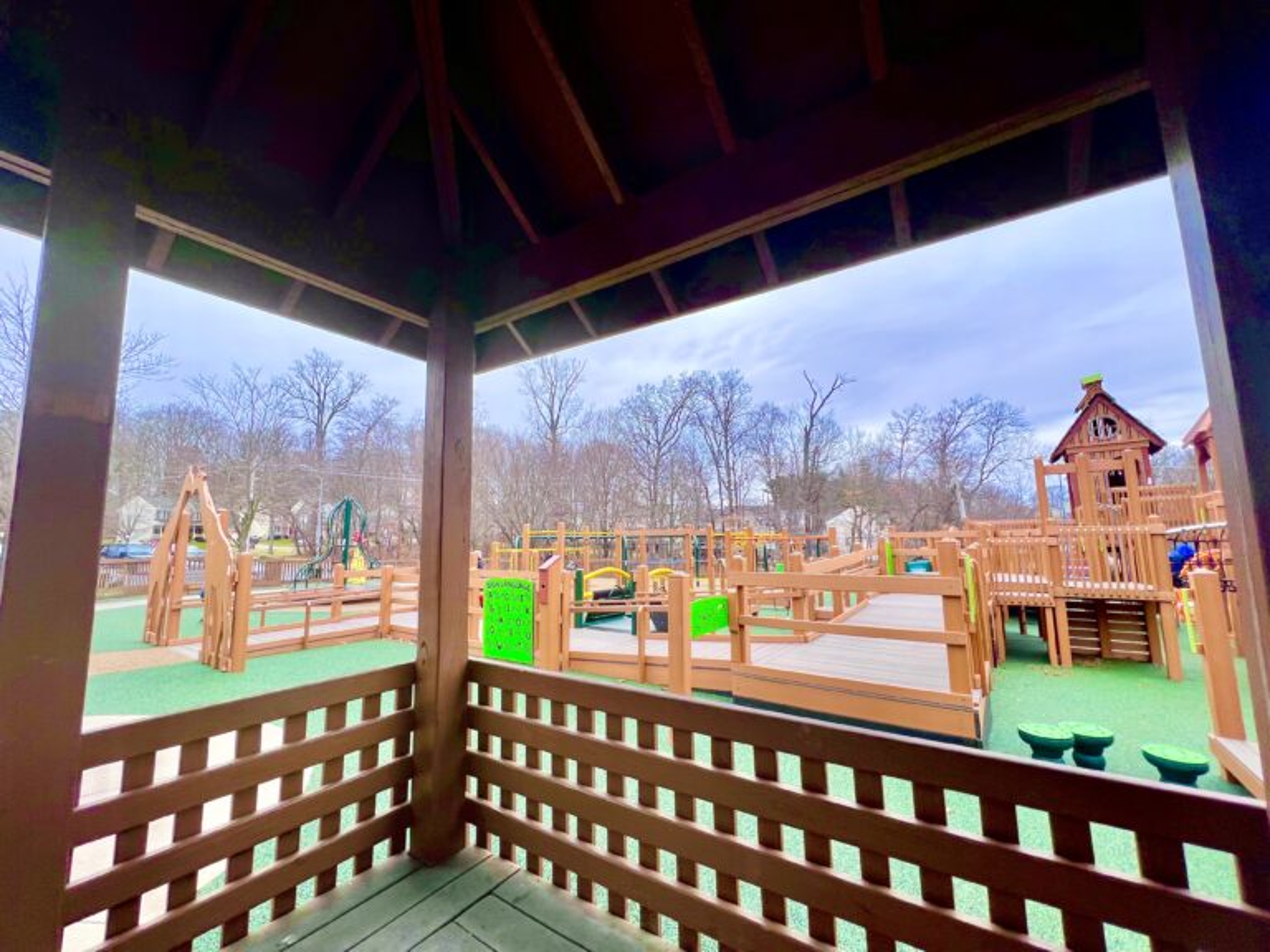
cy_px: 476
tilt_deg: +6.6
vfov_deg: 89.9
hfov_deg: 106.2
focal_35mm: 13
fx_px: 477
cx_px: 635
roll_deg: +1.0
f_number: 1.8
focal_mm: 1.57
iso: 32
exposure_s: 1/649
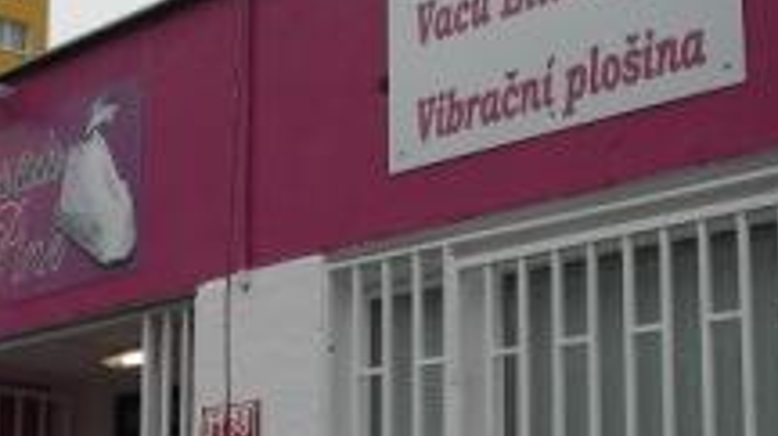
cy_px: 357
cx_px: 137
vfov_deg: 13.9
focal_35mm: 86
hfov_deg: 24.3
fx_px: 1772
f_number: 3.3
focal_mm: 6.3
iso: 50
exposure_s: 1/40
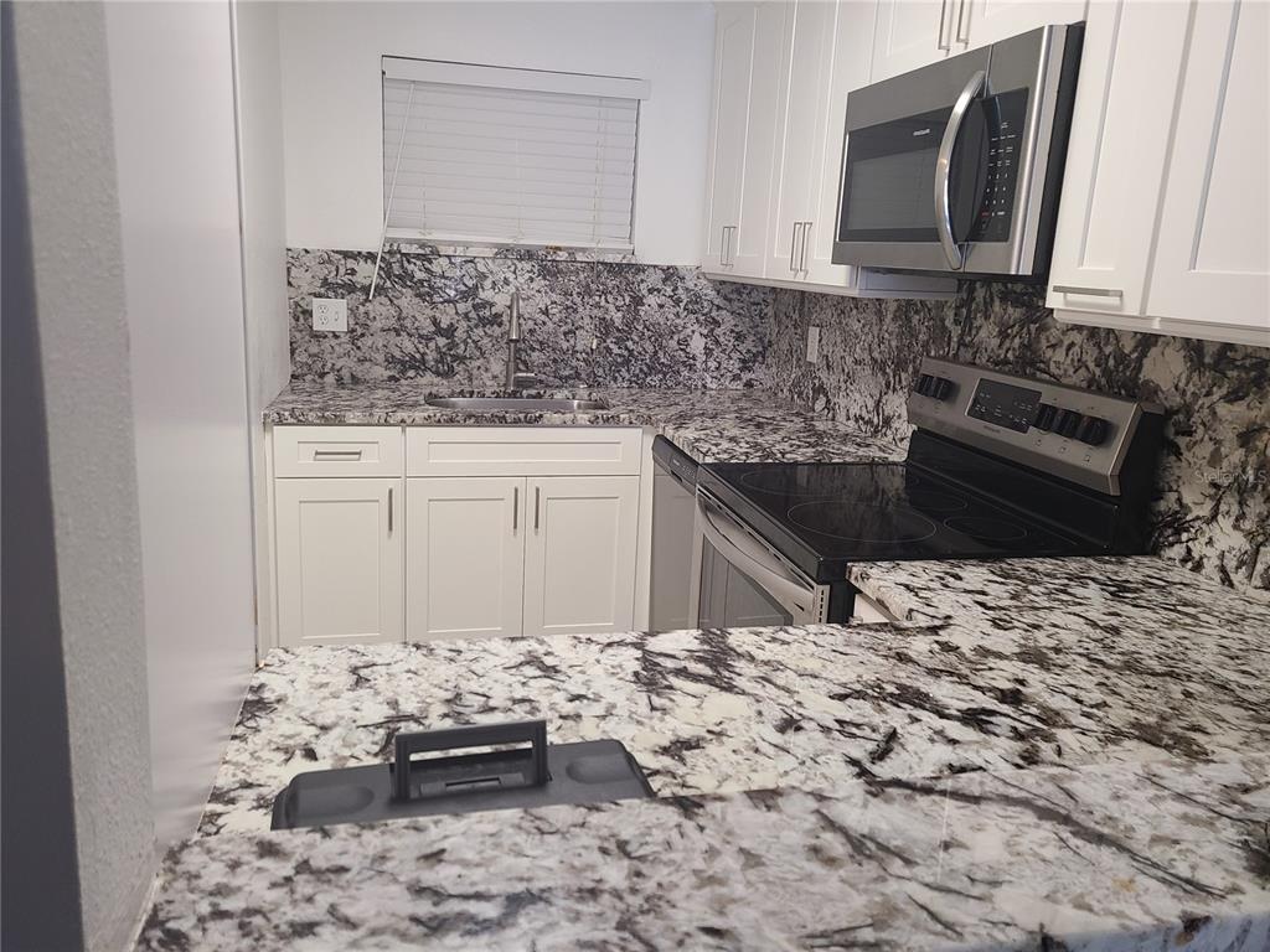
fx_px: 954
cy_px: 476
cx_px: 635
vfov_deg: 53.1
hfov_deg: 67.3
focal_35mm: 26
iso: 200
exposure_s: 1/60
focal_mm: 5.4
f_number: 1.8
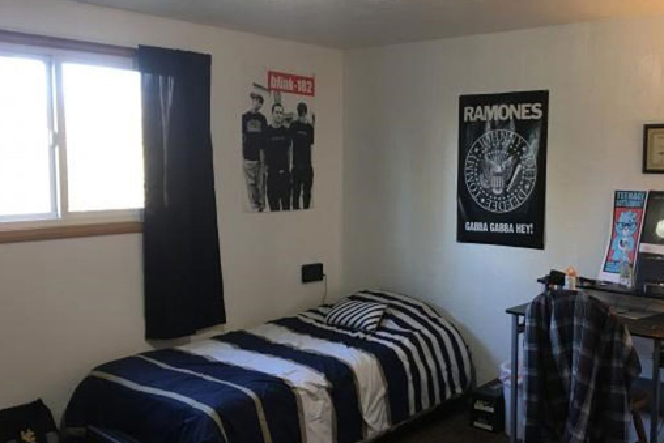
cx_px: 401
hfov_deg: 50.3
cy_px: 233
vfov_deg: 35.1
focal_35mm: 38
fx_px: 701
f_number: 2.2
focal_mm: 4.15
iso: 50
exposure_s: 1/17
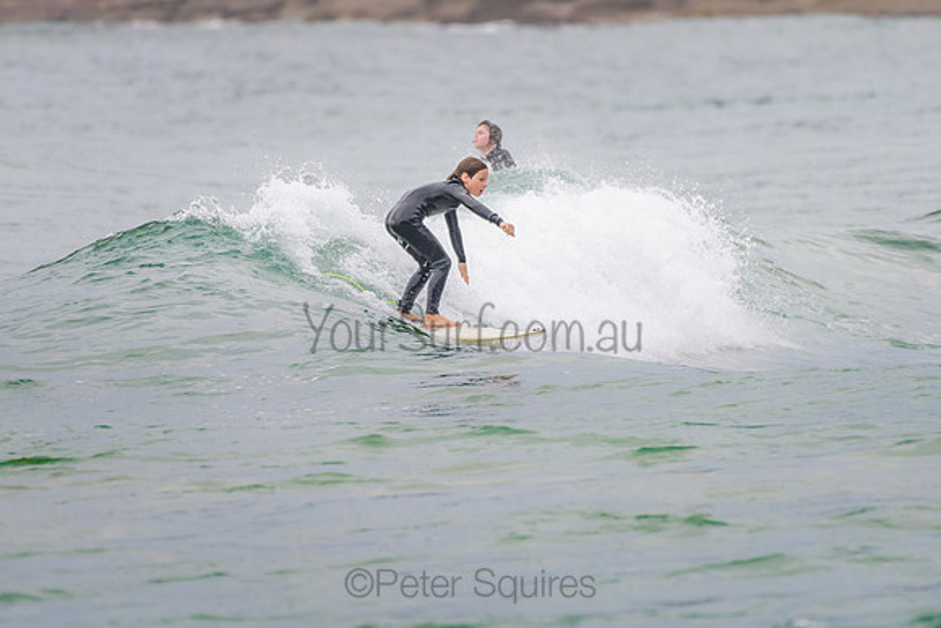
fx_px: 16025
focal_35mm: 613
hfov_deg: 3.4
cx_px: 408
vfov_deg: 2.2
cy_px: 278
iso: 320
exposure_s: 1/800
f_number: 5.6
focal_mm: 500
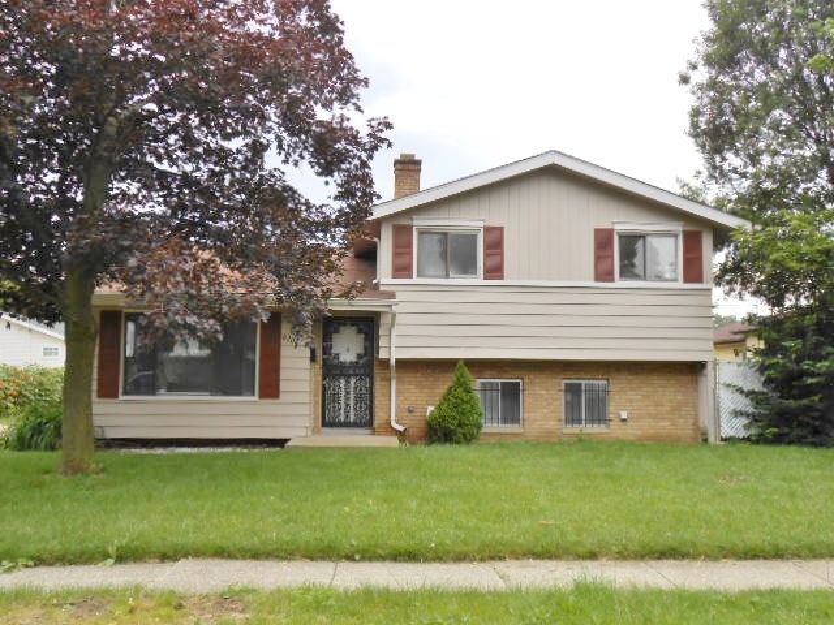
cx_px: 417
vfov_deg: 41.8
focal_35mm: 34
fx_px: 819
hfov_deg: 54.0
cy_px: 312
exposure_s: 1/160
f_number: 3.9
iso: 80
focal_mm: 6
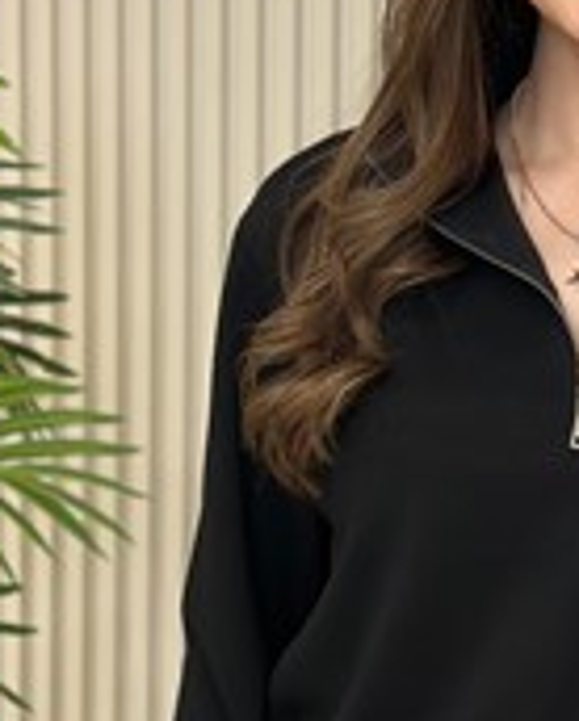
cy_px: 585
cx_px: 575
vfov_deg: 13.2
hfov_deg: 10.6
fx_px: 3100
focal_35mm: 145
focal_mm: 6.86
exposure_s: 1/172
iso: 100
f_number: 1.78
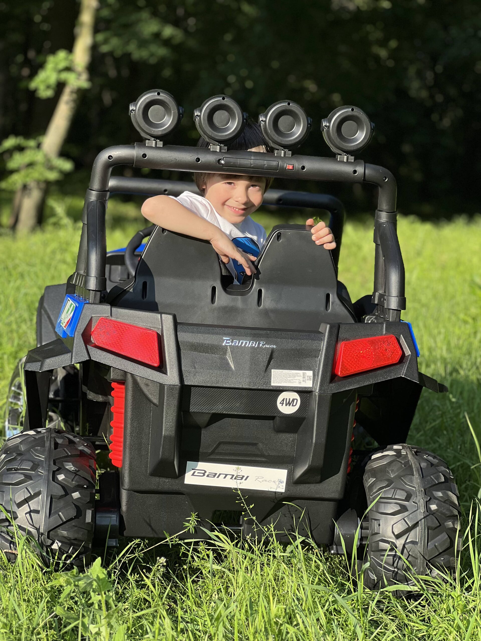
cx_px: 240
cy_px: 320
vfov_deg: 25.3
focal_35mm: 77
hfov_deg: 19.1
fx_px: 1427
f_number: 2.8
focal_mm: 9
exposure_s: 1/371
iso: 32
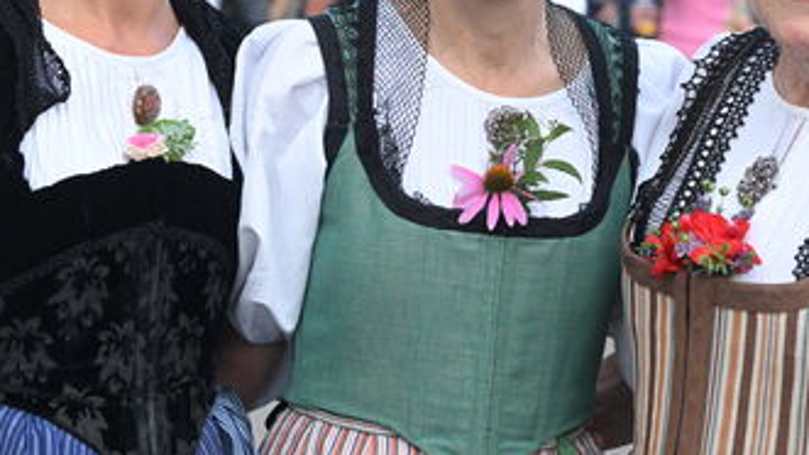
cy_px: 95
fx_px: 2123
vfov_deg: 12.2
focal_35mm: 99
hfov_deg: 21.6
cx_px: 415
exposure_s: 1/800
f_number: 3.5
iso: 2000
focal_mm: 58
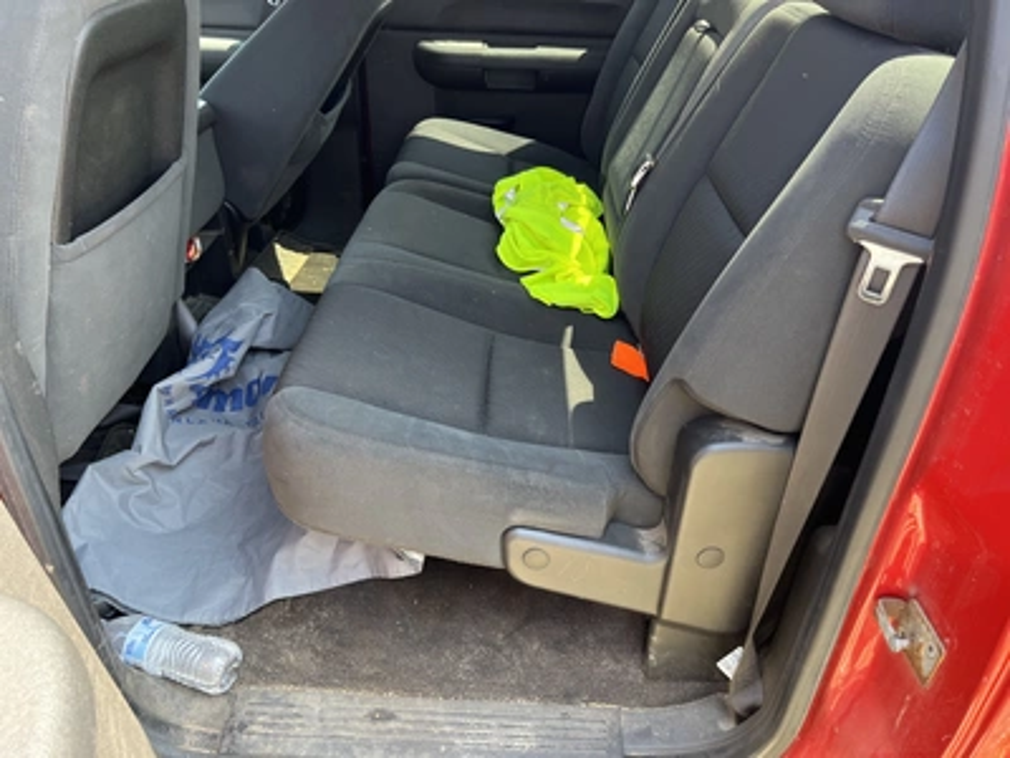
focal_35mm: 26
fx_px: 759
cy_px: 379
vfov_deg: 53.1
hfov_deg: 67.3
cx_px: 505
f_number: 1.6
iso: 80
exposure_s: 1/122
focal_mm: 5.1
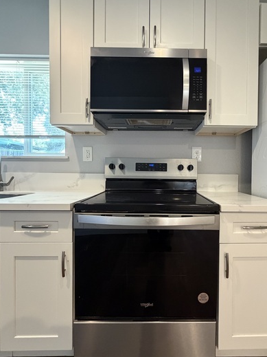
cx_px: 159
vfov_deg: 87.8
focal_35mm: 18
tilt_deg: -1.7
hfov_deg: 70.9
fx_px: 185
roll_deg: +0.0
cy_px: 178
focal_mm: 2.22
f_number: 2.2
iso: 640
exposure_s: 1/60
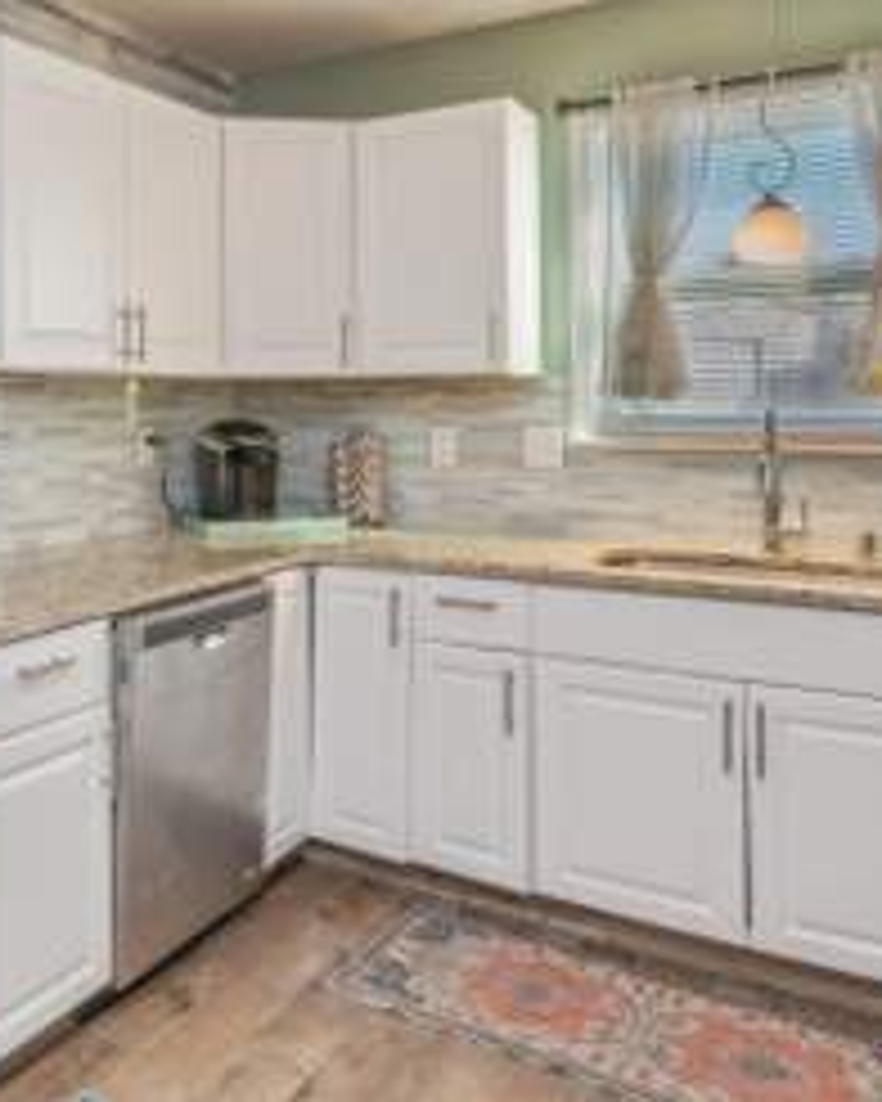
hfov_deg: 42.2
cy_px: 391
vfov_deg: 53.4
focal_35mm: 33
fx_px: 1077
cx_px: 153
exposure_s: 1/25
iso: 320
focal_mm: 18
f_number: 8
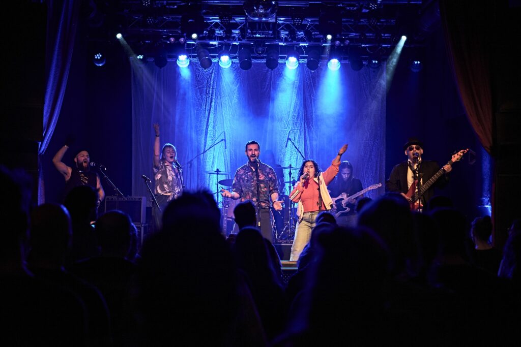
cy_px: 174
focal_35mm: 50
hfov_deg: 39.6
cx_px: 260
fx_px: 724
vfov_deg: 27.0
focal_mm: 33
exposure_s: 1/125
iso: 1600
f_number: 1.6
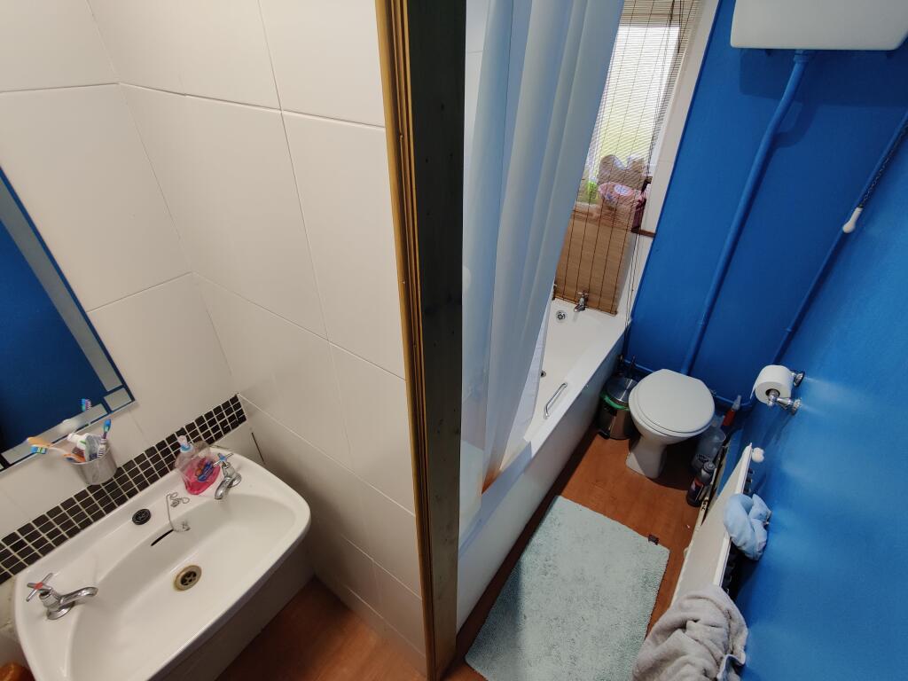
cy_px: 340
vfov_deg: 89.9
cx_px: 454
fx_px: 341
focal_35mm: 13
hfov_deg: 106.2
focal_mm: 2.25
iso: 250
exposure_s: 1/50
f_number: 2.2
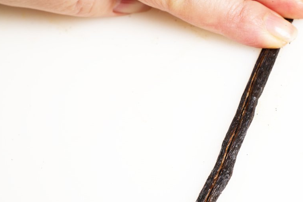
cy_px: 152
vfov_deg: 12.4
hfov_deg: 18.6
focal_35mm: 110
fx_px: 925
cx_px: 195
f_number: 9
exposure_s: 1/800
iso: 1000
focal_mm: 70
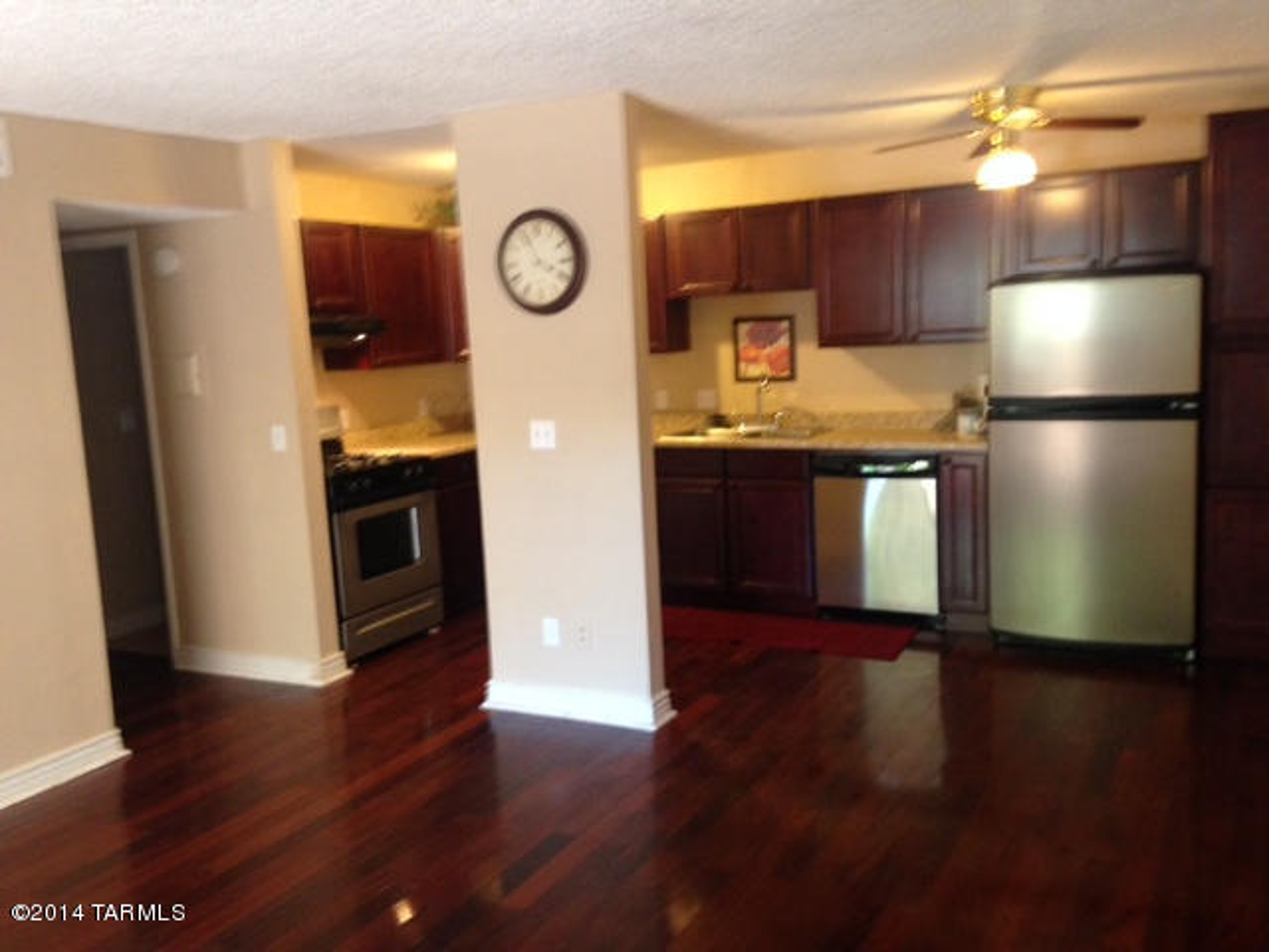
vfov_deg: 42.9
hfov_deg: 55.4
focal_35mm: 33
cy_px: 476
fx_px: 1210
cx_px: 634
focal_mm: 4.12
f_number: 2.4
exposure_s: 1/20
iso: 200
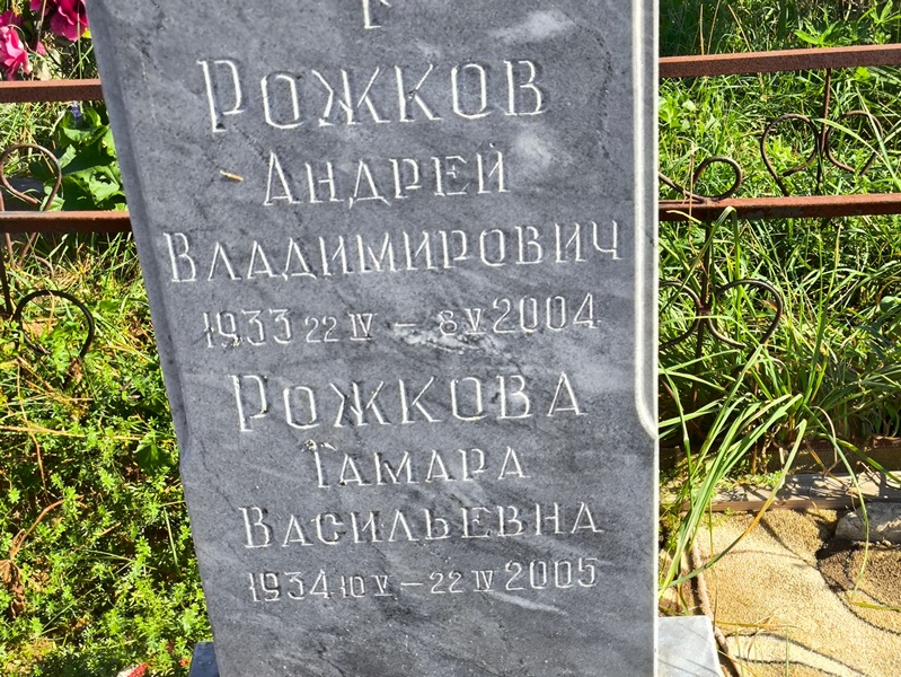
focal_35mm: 50
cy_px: 338
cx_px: 450
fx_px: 1302
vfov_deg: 29.1
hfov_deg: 38.2
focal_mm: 4.71
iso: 50
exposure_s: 1/590
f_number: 1.7
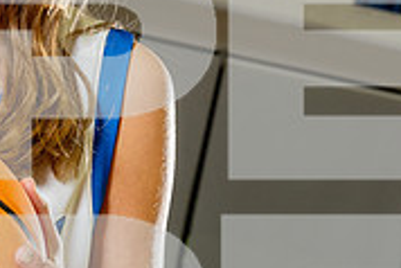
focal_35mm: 166
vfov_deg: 8.3
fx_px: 1851
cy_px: 62
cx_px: -86
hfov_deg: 12.1
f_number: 8
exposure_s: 1/250
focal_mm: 51
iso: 640
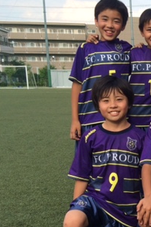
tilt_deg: -8.1
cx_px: 230
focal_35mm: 65
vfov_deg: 30.7
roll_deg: +1.3
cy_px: 153
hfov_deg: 18.4
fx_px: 409
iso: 32
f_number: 2.2
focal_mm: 4.15
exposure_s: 1/595
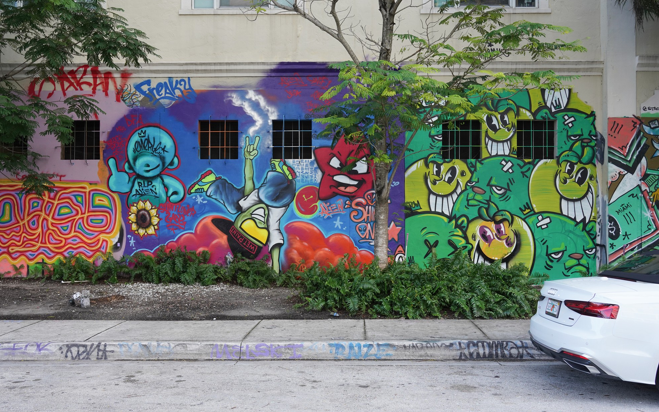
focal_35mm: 33
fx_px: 593
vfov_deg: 38.3
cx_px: 326
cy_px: 210
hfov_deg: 58.1
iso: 800
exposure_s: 1/100
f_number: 10
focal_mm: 32
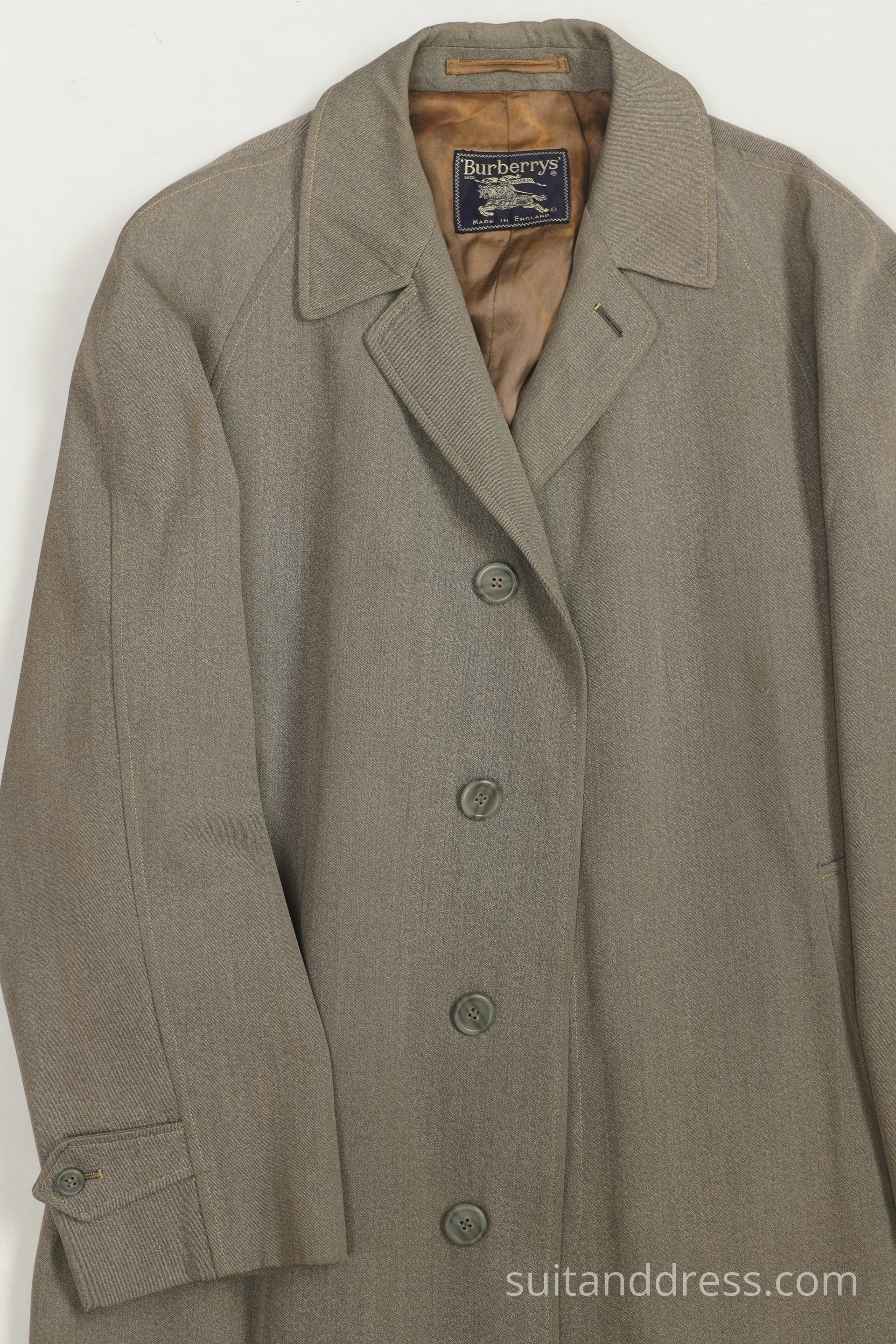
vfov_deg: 41.1
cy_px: 672
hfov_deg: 28.1
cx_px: 448
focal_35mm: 48
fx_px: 1792
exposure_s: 1/30
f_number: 6.3
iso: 500
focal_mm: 32
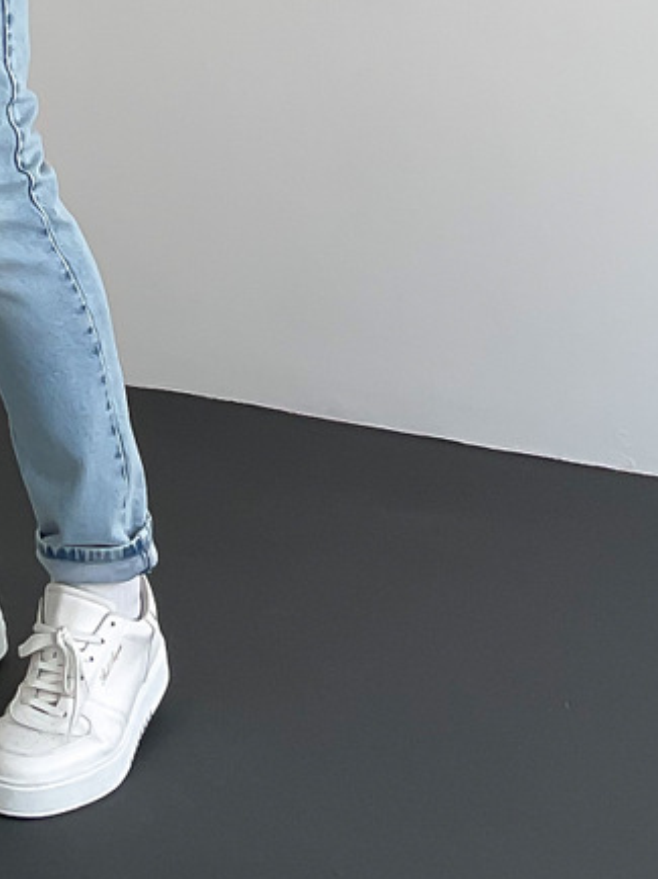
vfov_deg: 16.5
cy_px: -488
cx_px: -162
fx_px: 2715
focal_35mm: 107
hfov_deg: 13.4
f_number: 1.8
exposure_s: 1/150
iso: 16
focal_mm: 3
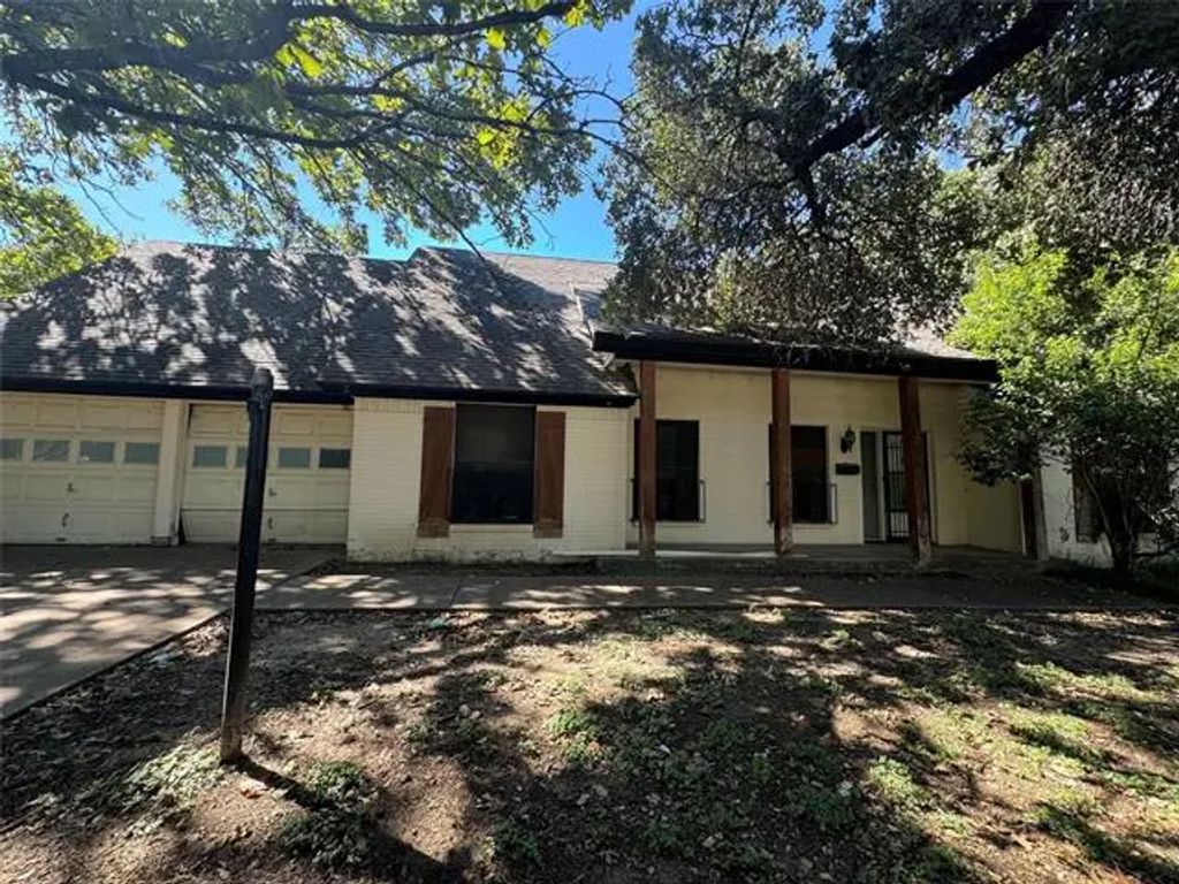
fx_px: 477
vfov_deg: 85.7
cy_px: 442
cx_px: 590
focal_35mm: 14
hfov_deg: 102.1
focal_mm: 2.22
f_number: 2.2
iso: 40
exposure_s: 1/99
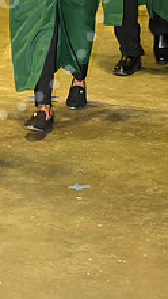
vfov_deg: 15.1
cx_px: -50
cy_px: -38
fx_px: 1091
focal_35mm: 138
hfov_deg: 8.7
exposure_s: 1/60
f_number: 5.6
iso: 1600
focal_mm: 50
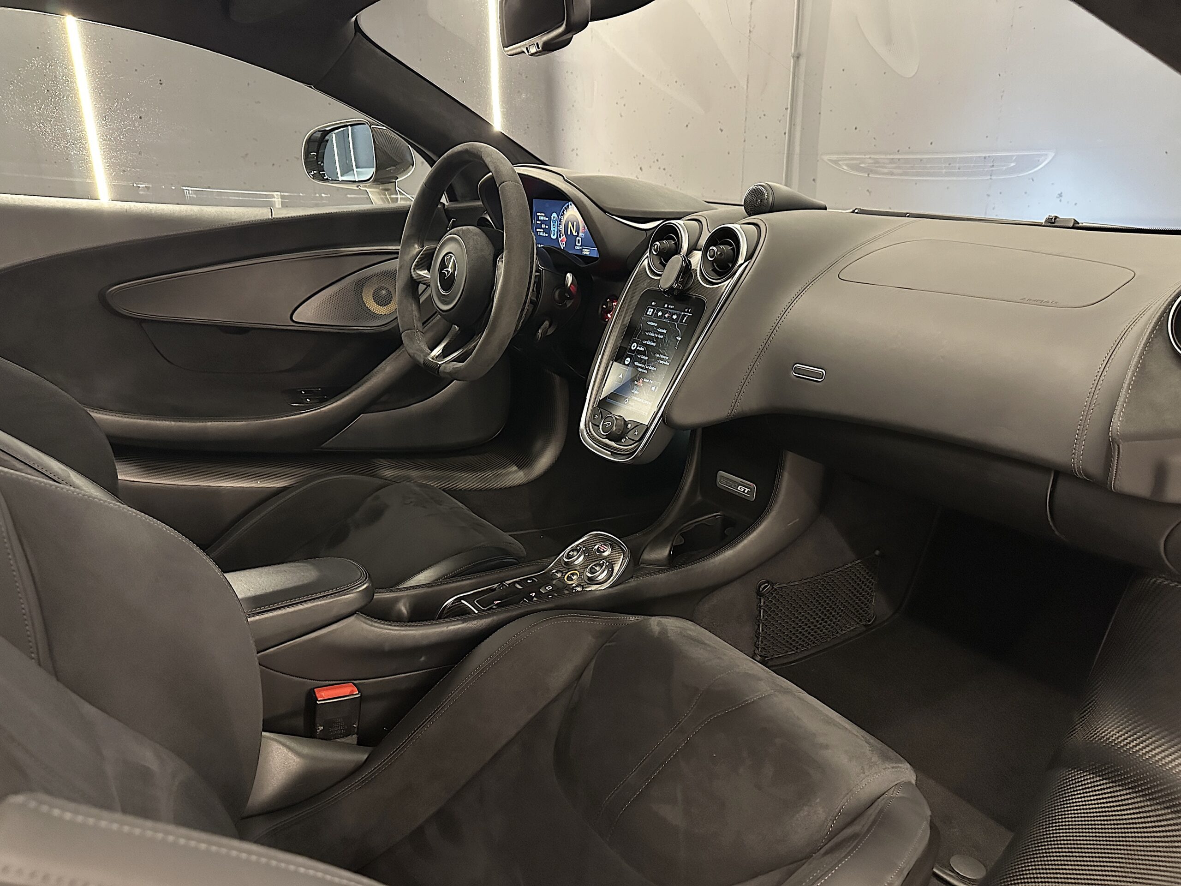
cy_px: 443
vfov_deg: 56.8
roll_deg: +0.6
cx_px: 590
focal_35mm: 24
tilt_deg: -19.1
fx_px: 819
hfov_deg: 71.6
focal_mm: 6.86
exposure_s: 1/33
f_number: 1.78
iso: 1000
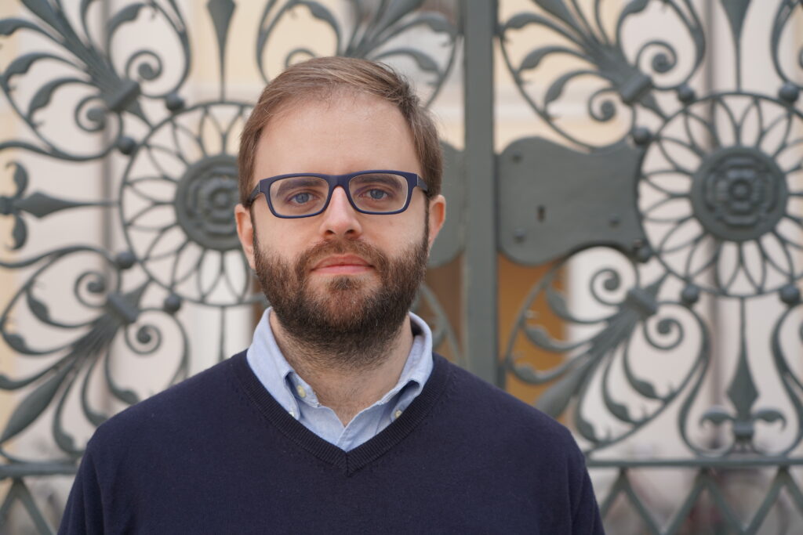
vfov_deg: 18.9
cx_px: 402
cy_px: 268
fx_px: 1606
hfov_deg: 28.1
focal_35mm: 72
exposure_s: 1/160
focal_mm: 72
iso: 125
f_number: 4
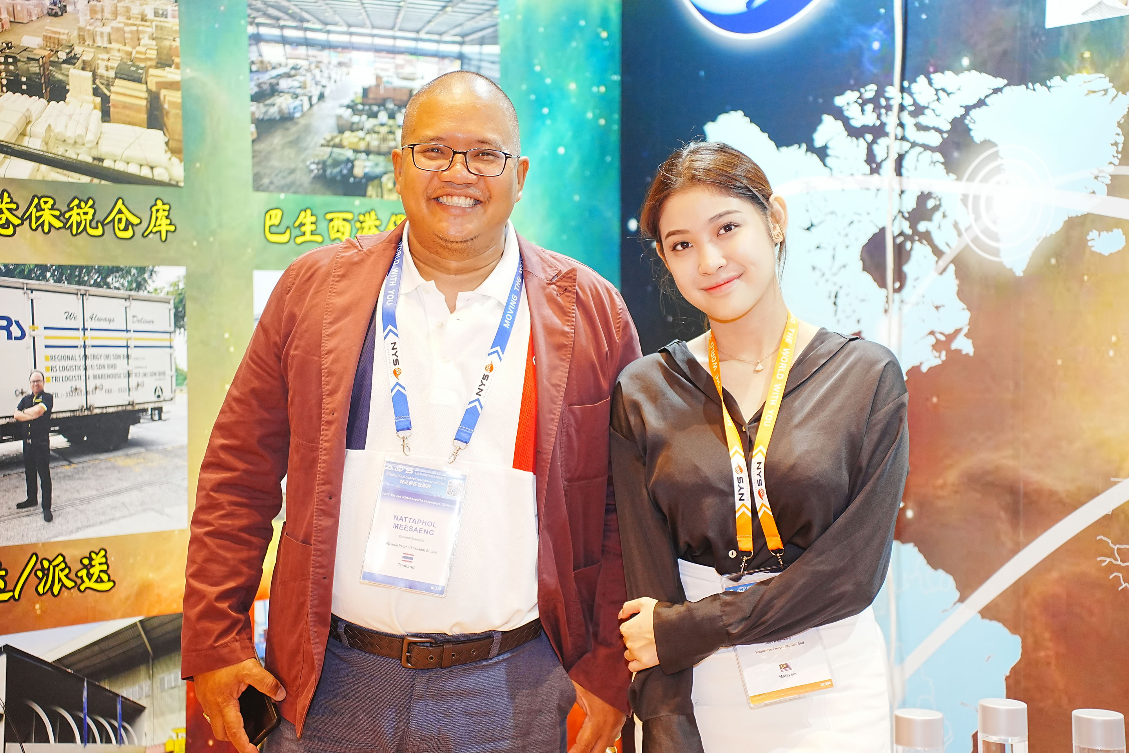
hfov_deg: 28.8
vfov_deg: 19.5
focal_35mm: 70
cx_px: 564
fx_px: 2195
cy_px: 376
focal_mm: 70
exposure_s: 1/160
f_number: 2.8
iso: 2000
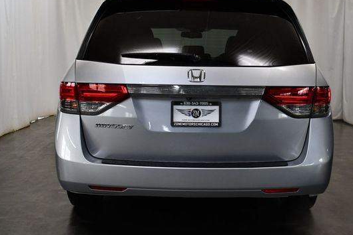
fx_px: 569
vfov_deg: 23.4
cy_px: 112
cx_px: 196
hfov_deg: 34.4
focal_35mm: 58
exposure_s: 1/200
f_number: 3.8
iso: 800
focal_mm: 24
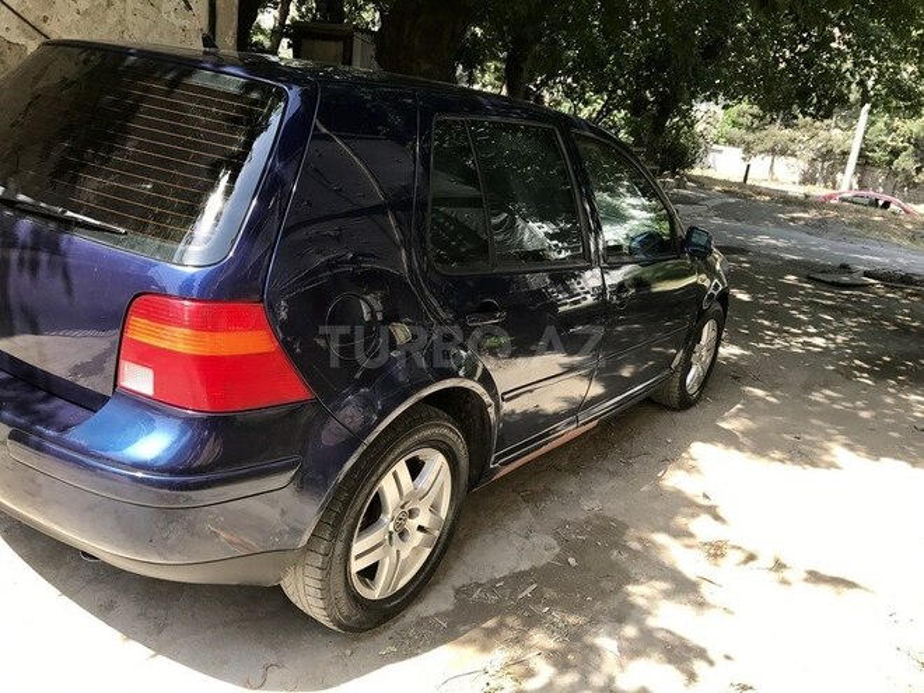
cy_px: 346
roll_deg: -7.1
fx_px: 747
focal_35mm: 28
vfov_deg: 49.7
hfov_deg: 63.4
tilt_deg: -16.9
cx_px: 462
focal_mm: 3.99
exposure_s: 1/327
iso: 20
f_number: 1.8
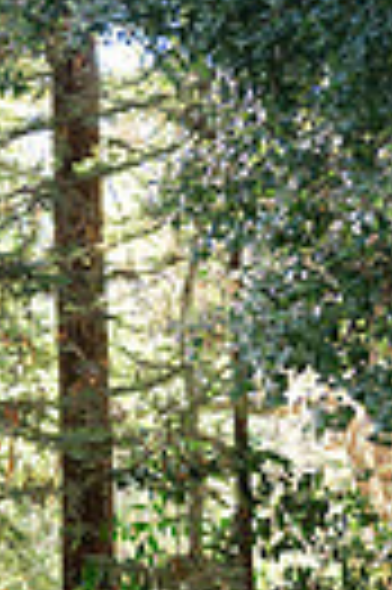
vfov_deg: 7.9
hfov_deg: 5.3
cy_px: 797
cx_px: 279
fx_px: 4225
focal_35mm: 258
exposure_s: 1/125
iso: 140
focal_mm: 50
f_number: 1.8
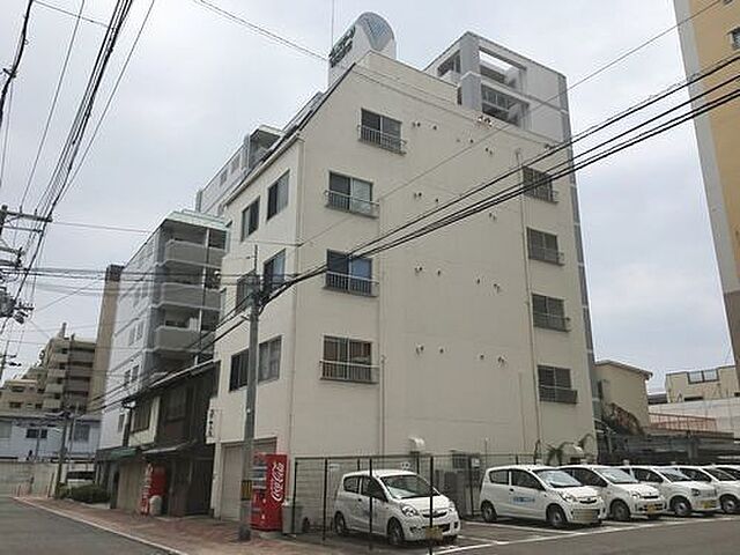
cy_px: 278
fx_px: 620
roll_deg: +0.0
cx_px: 370
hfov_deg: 61.7
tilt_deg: +17.0
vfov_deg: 48.2
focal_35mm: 29
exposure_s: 1/2653
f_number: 2.2
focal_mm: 4.15
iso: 25
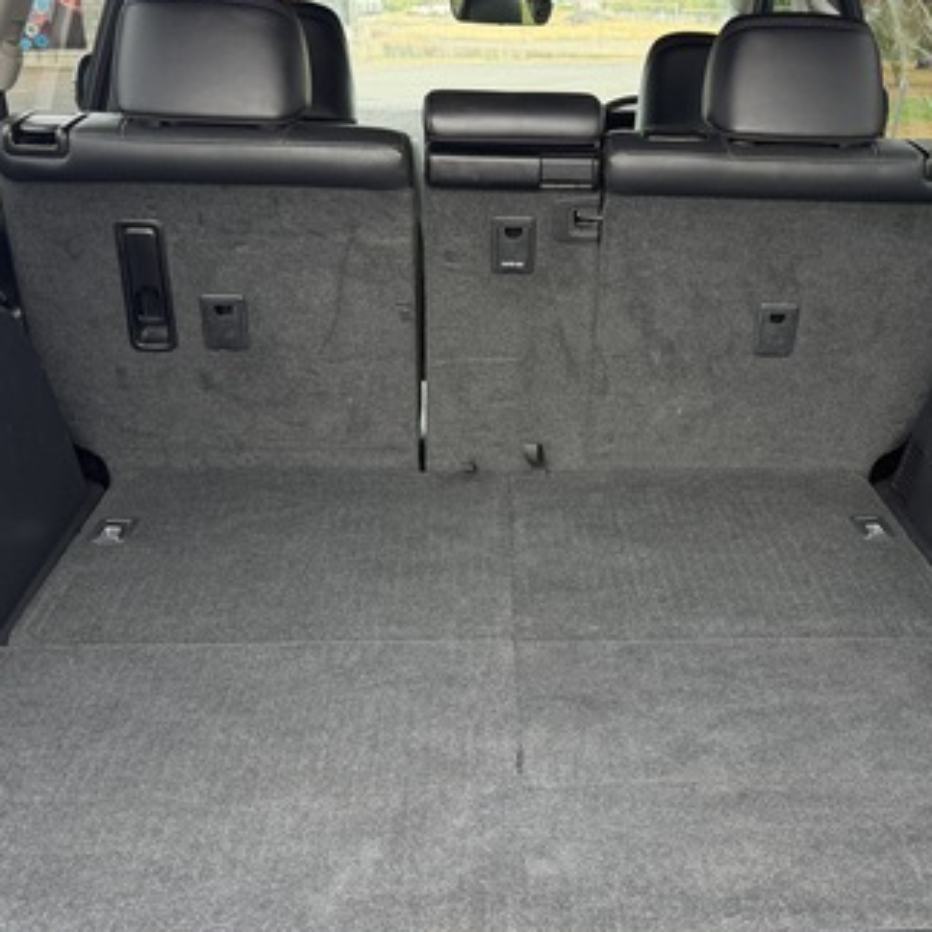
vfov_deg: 39.9
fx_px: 1279
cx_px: 612
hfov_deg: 39.6
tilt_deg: -16.3
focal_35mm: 42
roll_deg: +1.6
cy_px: 375
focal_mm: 6.76
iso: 80
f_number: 1.78
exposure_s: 1/170
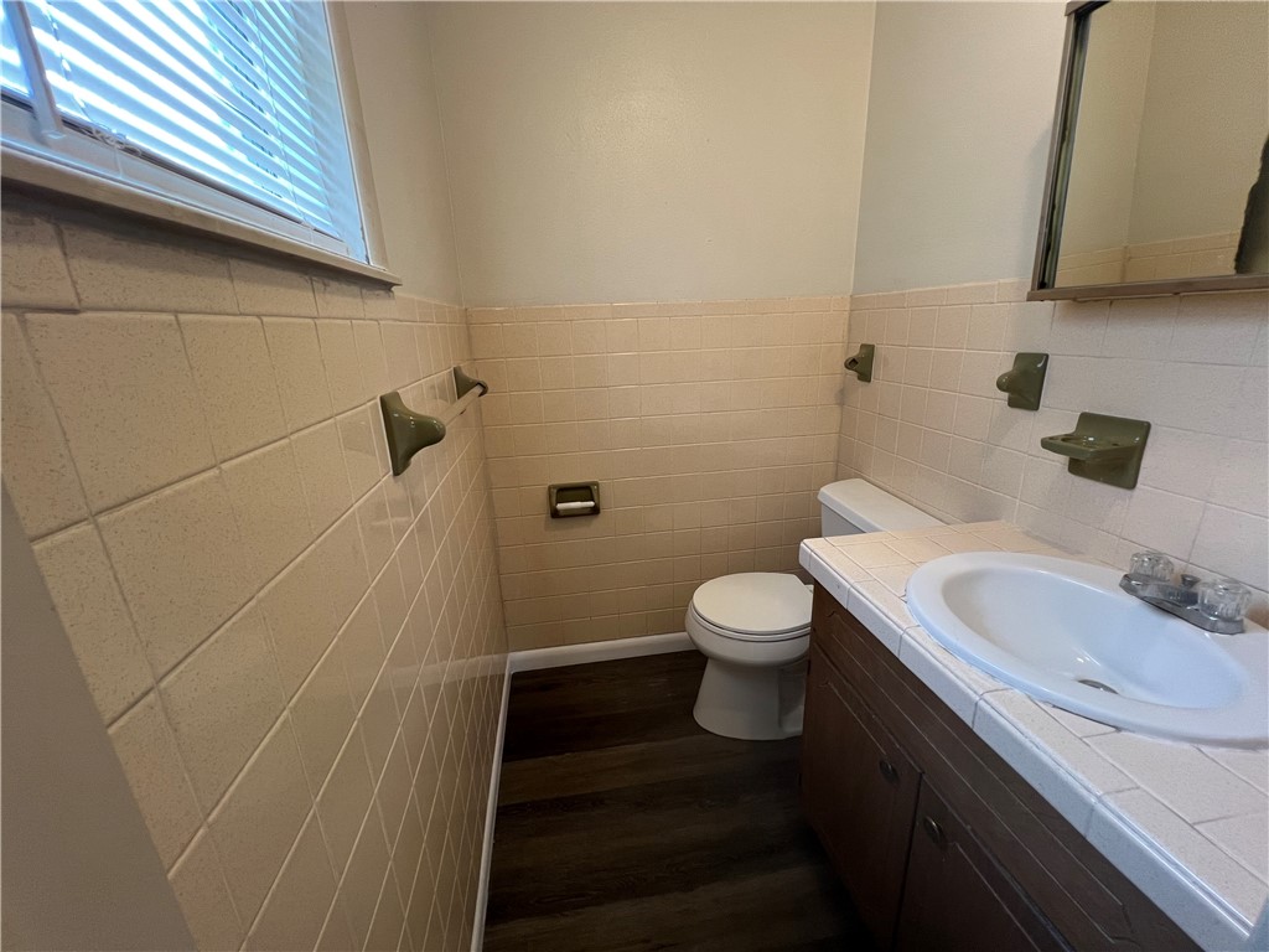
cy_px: 476
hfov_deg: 106.2
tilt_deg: -17.0
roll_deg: +1.7
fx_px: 477
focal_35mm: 13
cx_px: 634
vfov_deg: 89.9
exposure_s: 1/60
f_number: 1.8
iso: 160
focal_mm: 1.57
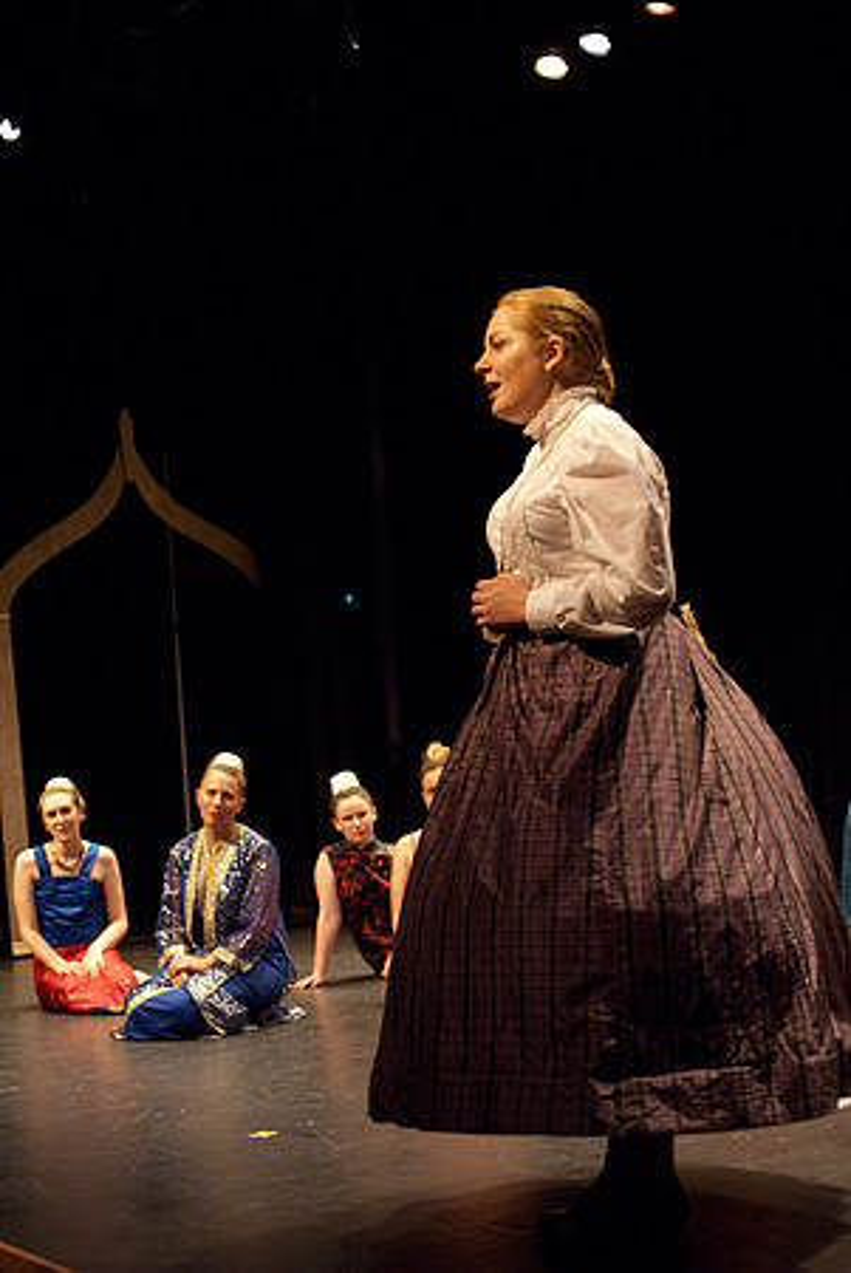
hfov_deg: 23.8
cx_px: 426
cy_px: 636
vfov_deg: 35.0
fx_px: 2016
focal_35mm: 57
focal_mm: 38
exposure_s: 1/125
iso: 1000
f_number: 2.8
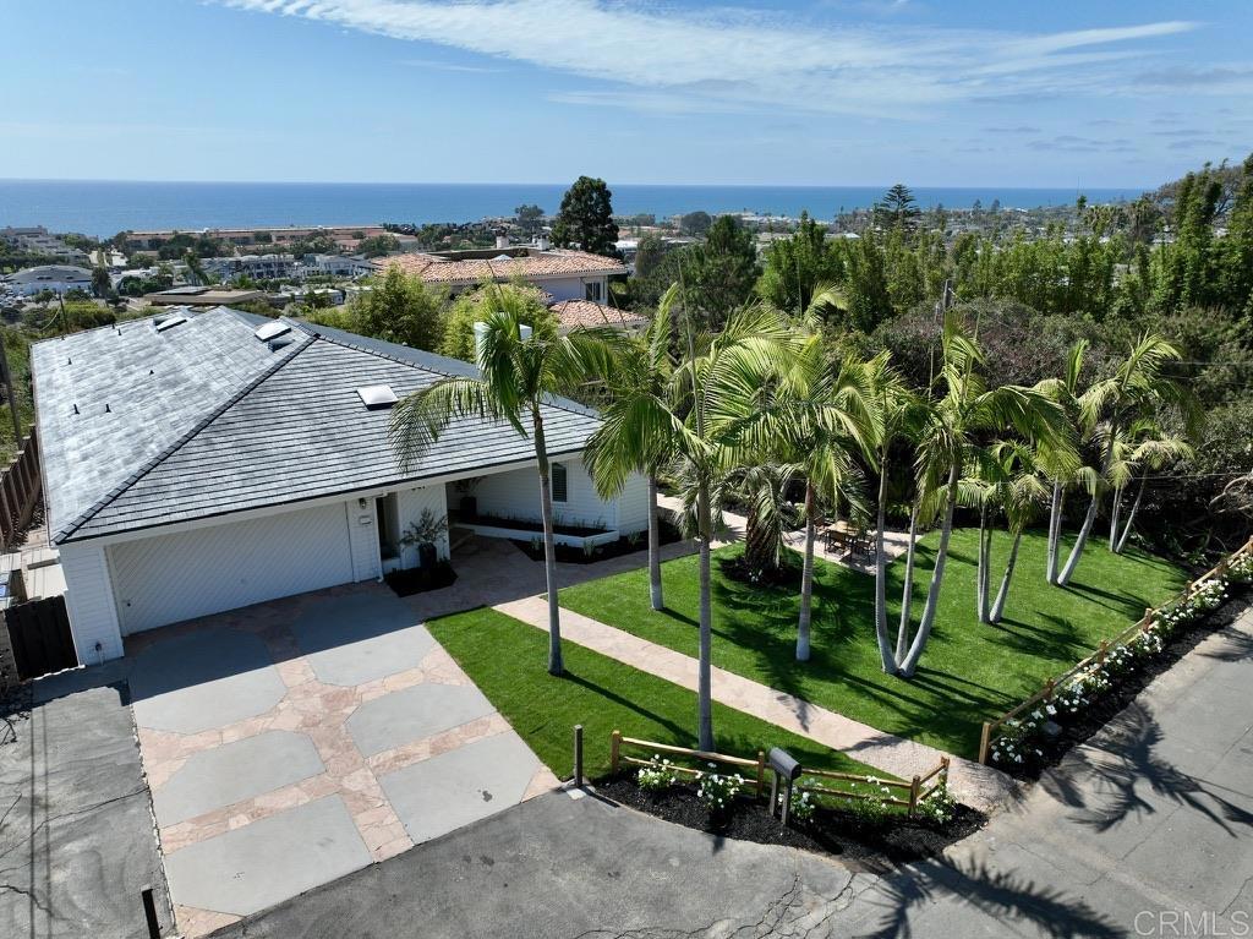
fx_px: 868
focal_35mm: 24
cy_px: 470
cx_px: 626
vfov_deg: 56.8
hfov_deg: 71.6
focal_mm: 12.29
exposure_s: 1/320
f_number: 2.8
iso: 120
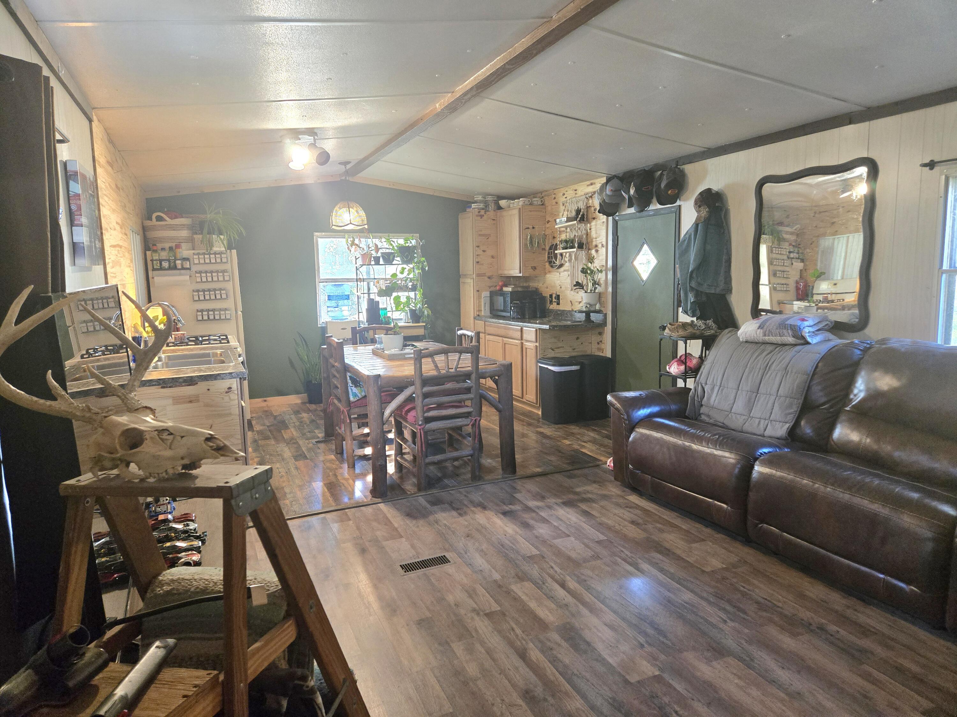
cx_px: 478
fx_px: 636
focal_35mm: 23
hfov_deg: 73.9
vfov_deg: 58.9
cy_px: 358
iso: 800
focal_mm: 5.4
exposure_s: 1/120
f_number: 1.8
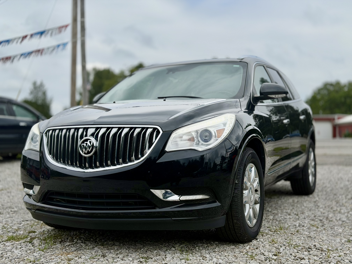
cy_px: 132
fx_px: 488
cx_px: 176
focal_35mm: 48
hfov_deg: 39.7
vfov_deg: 30.3
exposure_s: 1/5208
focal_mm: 6.76
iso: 80
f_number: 1.78
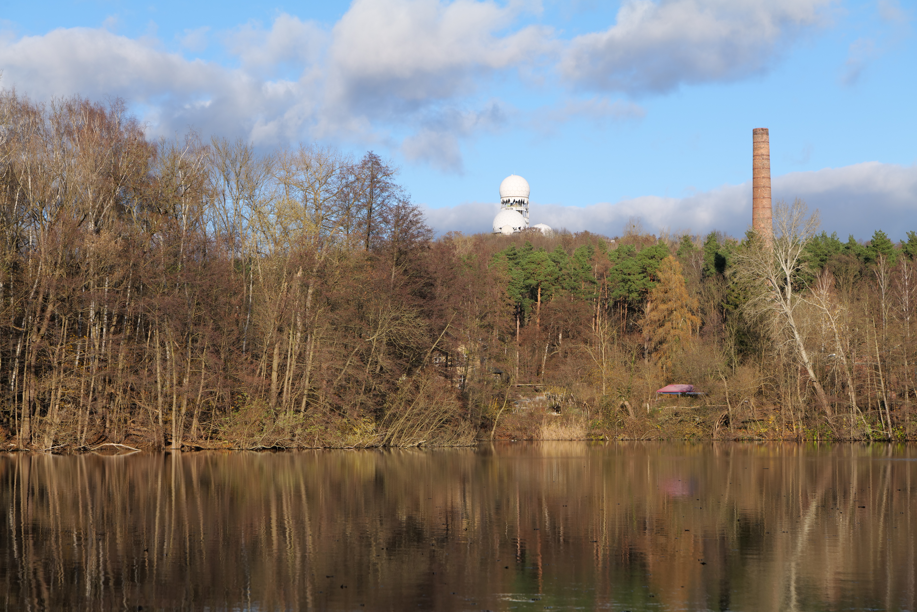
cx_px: 458
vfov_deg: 19.5
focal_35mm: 70
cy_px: 306
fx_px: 1783
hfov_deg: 28.8
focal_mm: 70
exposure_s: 1/1300
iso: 400
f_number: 5
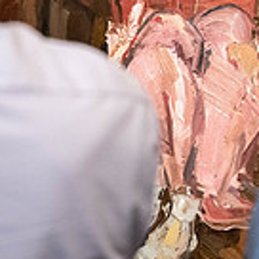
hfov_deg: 6.9
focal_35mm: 253
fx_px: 2142
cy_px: -3
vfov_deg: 6.9
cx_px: 175
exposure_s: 1/250
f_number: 2.8
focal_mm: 70
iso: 5000
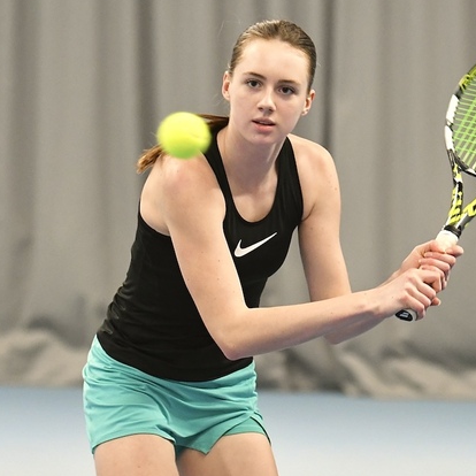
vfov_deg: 7.4
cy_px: 236
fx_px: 3656
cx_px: 297
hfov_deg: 7.4
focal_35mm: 235
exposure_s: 1/500
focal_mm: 120
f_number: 2.8
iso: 2500
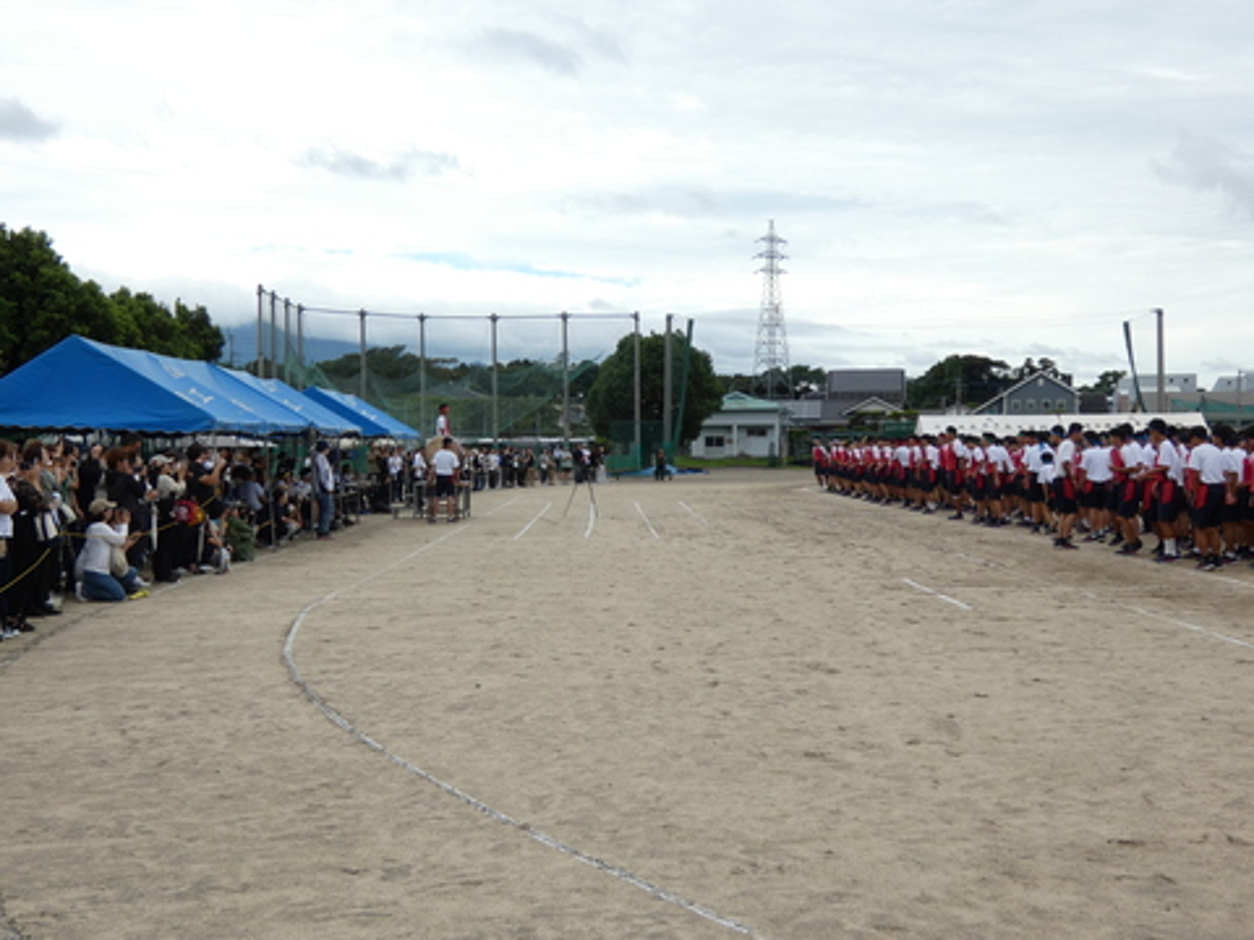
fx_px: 1739
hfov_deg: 39.7
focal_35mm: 48
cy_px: 470
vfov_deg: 30.3
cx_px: 627
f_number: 3.8
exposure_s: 1/400
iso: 80
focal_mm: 8.6
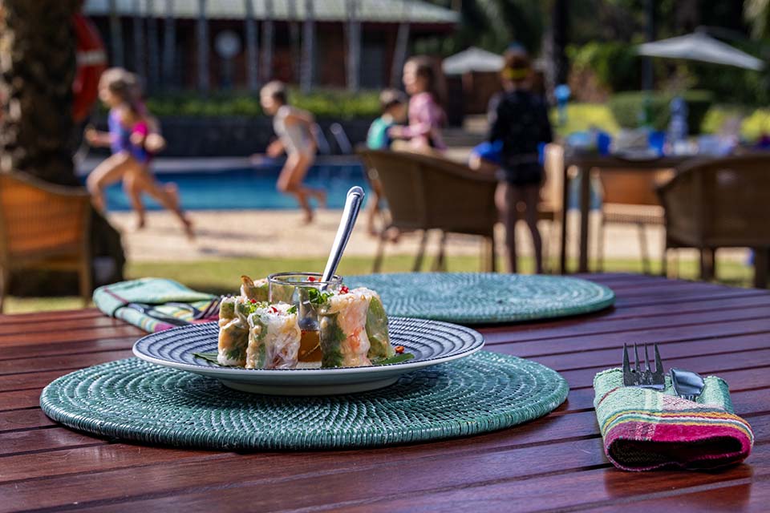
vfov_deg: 18.9
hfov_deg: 28.1
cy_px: 256
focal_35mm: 72
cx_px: 385
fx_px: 1540
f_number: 10
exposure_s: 1/250
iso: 500
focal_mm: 72
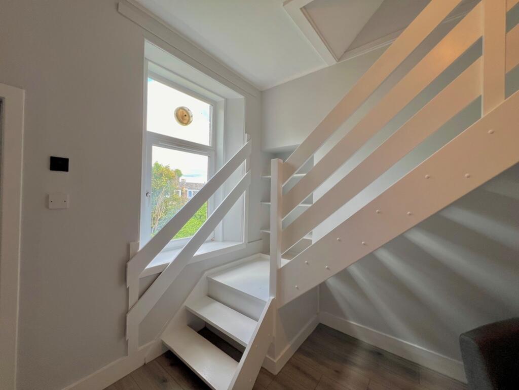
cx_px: 260
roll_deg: -1.2
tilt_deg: -0.1
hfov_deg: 106.2
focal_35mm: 13
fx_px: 195
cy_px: 195
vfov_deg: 89.9
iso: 40
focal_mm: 1.57
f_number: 1.8
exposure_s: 1/99
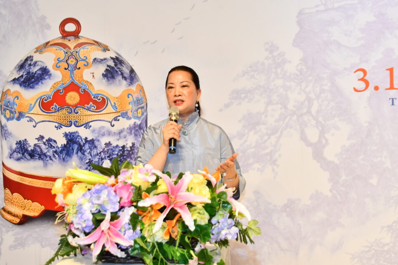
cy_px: 128
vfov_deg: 22.3
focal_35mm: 61
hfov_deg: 32.9
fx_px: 674
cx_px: 187
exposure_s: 1/160
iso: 800
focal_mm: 38
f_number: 4.2
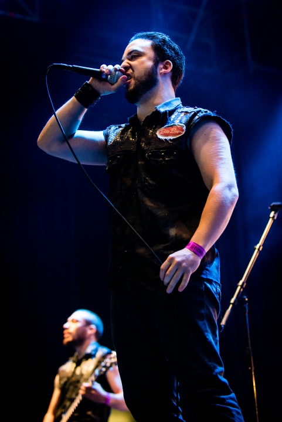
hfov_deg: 18.2
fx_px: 880
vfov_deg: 27.0
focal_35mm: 75
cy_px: 211
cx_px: 141
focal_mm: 75
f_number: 3.5
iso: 3200
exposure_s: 1/160
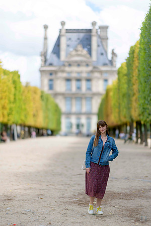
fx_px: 661
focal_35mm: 105
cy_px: 113
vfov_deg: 19.5
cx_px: 76
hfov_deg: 13.0
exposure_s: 1/4000
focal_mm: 105
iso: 64
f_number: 1.4
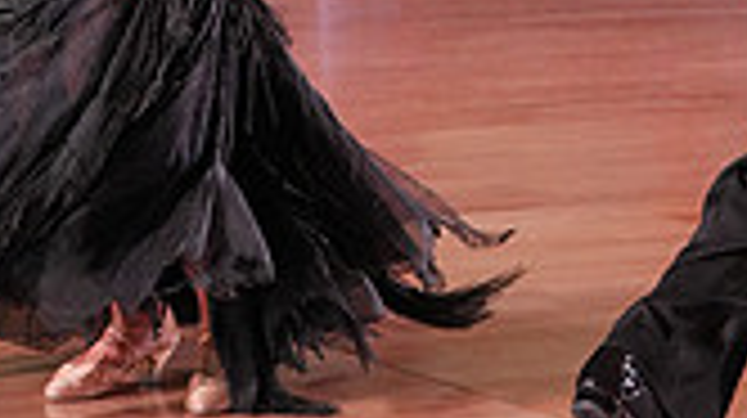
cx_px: 443
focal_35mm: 257
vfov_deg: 4.7
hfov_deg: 8.4
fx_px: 5086
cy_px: -234
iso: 3200
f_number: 4
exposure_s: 1/500
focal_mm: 70
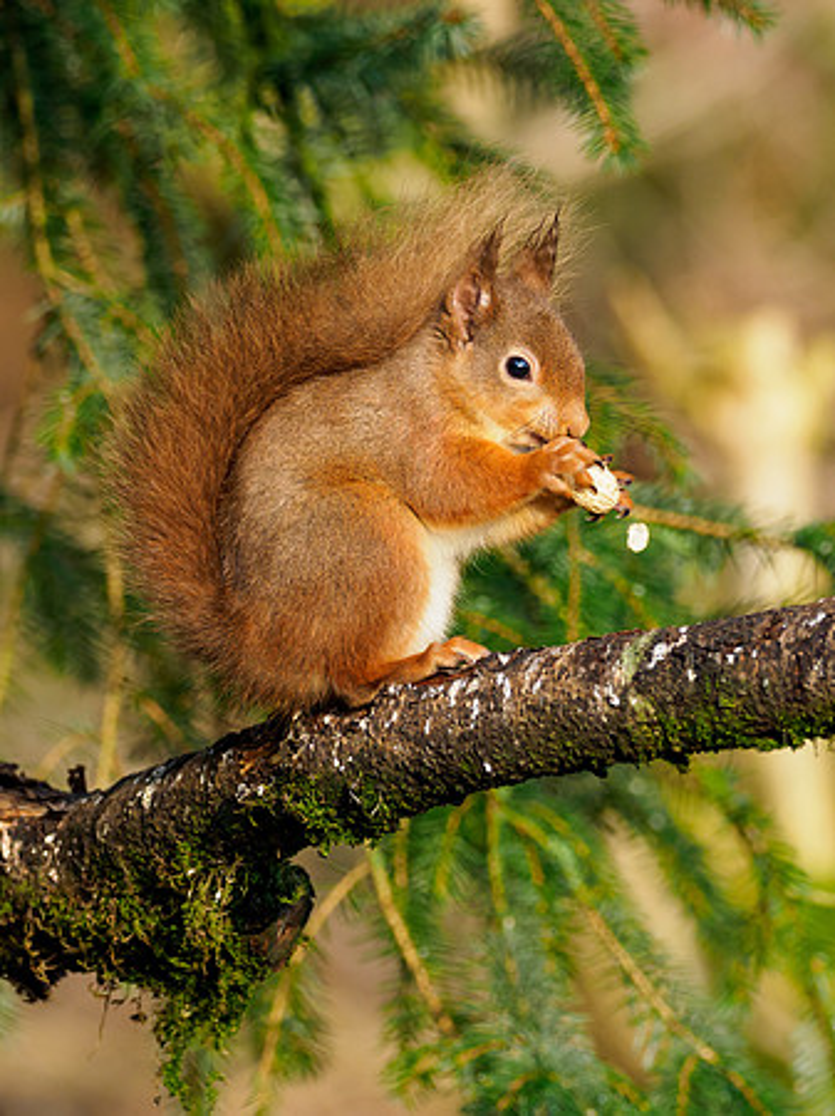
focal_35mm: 854
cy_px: 521
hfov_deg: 1.7
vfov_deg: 2.3
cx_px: 504
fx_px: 27494
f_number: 4.5
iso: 640
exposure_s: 1/640
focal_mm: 300
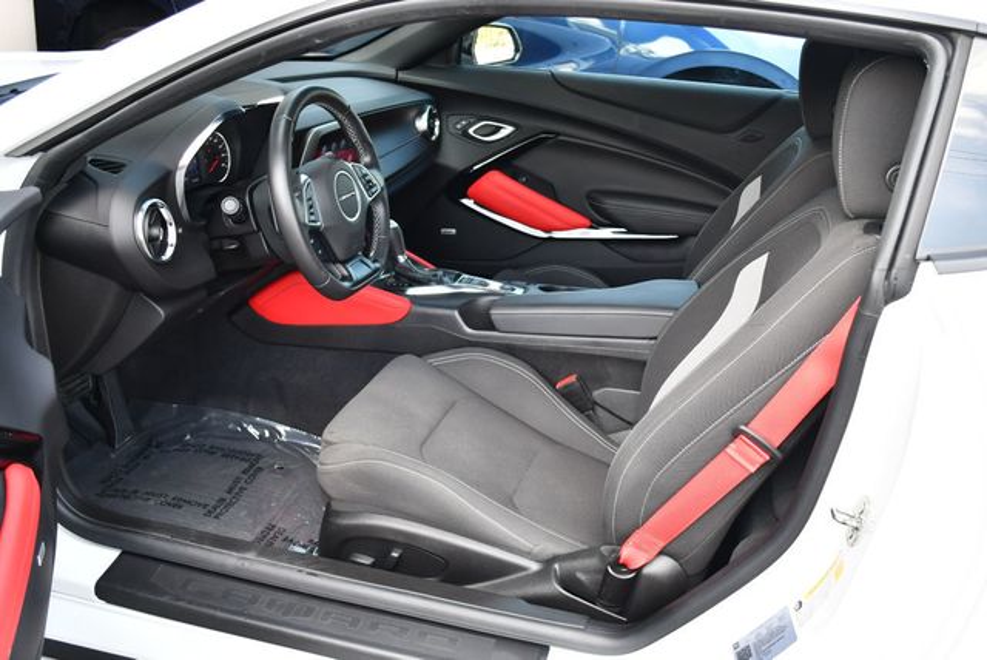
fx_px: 988
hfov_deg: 53.1
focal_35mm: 36
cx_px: 494
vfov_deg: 36.9
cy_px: 330
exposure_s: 1/250
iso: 400
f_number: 3.5
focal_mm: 18
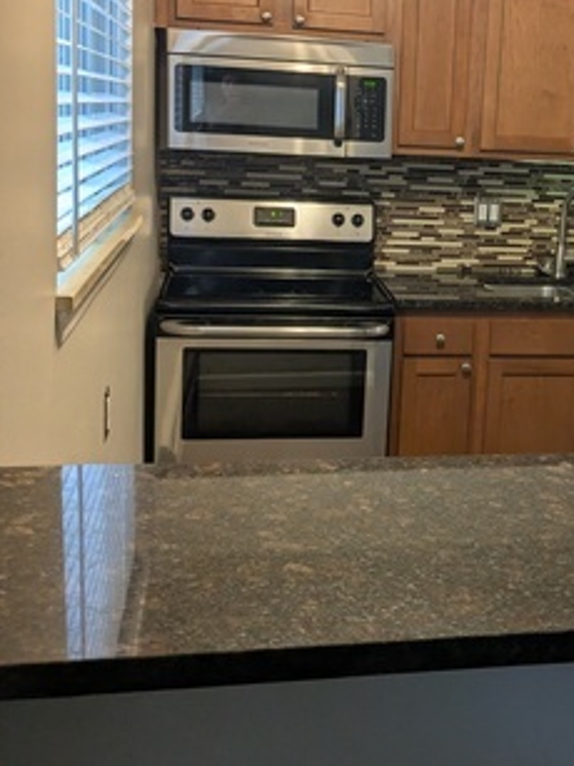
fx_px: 973
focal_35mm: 44
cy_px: 314
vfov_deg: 42.8
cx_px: 460
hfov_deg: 32.0
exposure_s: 1/120
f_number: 1.73
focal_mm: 4.38
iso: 340
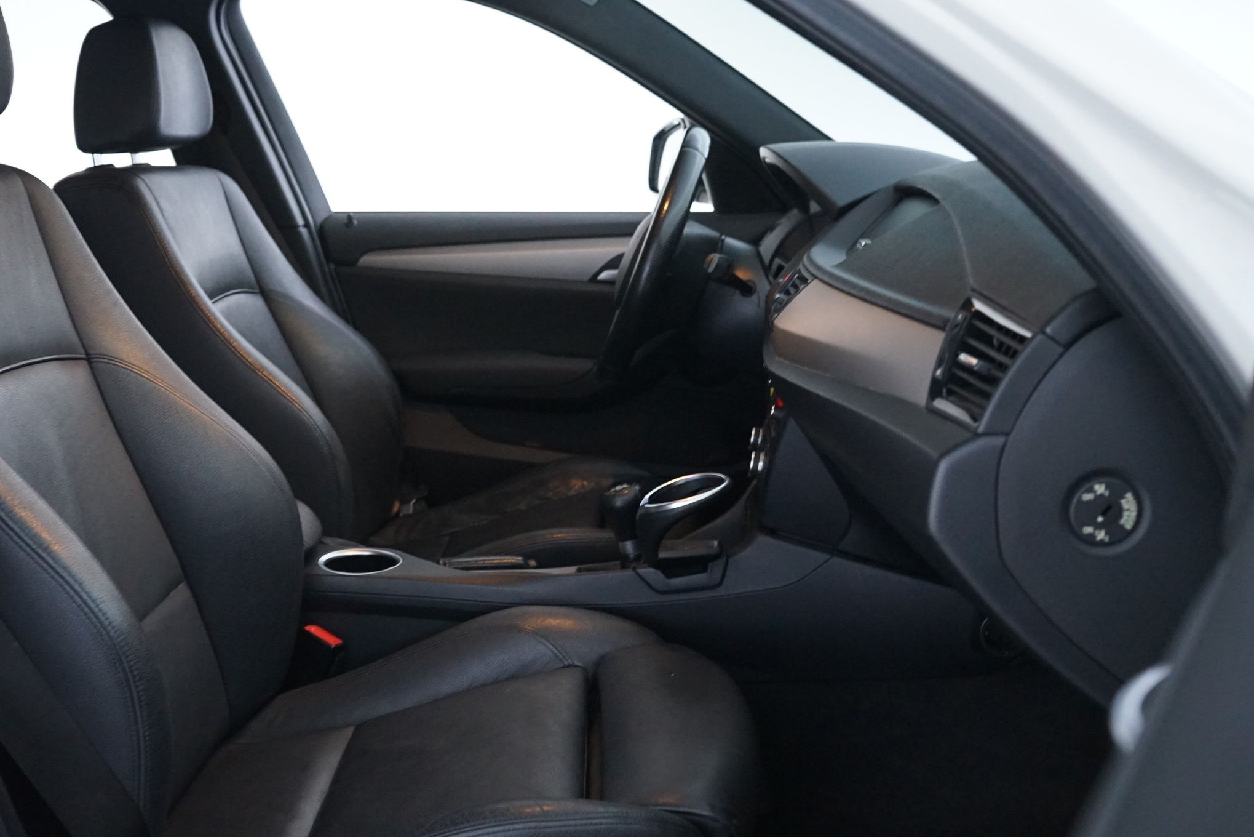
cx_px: 542
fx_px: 1324
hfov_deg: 50.5
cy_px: 473
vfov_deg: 35.0
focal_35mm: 38
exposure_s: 1/10
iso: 4000
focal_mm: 31
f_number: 5
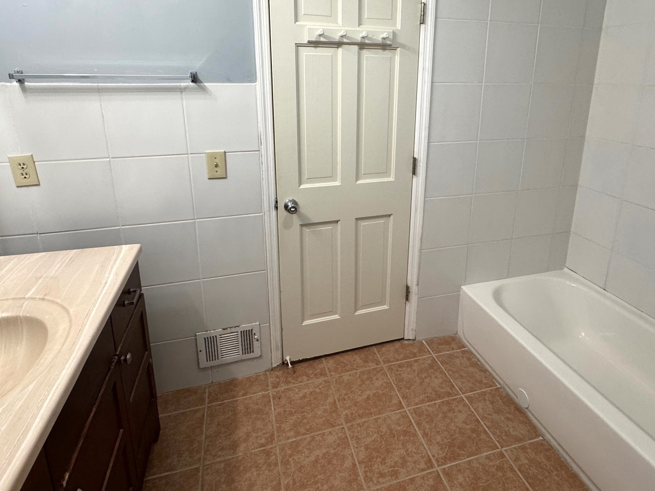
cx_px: 355
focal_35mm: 21
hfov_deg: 78.8
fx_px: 397
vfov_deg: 62.4
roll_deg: -1.4
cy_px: 178
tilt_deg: -14.3
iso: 200
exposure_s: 1/120
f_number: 2.2
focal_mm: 2.22
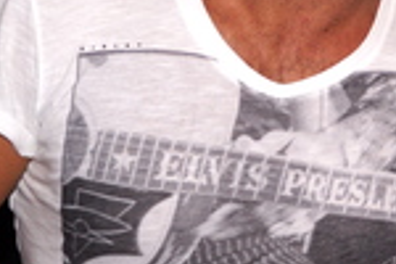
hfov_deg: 14.7
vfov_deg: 10.8
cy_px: 53
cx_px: 663
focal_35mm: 126
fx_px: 1386
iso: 100
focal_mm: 20
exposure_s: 1/160
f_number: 3.5
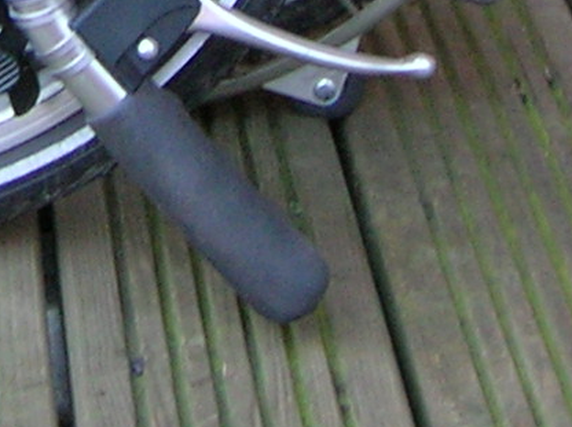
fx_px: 3086
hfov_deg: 10.5
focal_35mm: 187
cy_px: -586
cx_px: 16
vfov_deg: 7.4
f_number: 2.9
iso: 100
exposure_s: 1/7.8
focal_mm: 5.7
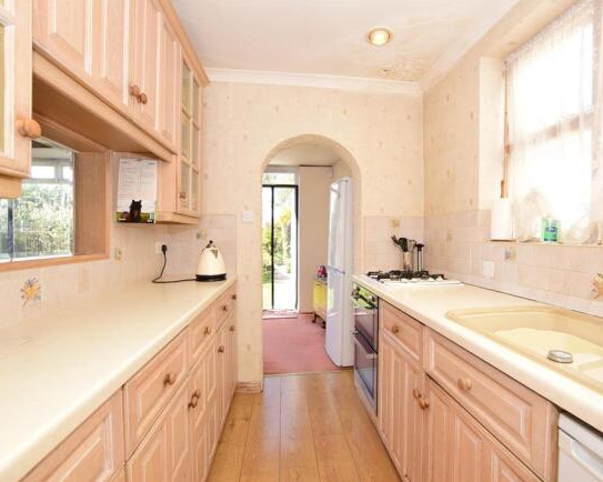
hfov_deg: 89.4
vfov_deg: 76.9
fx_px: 303
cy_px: 240
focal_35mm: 17
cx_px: 332
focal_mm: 10
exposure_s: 1/60
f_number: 10
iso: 500
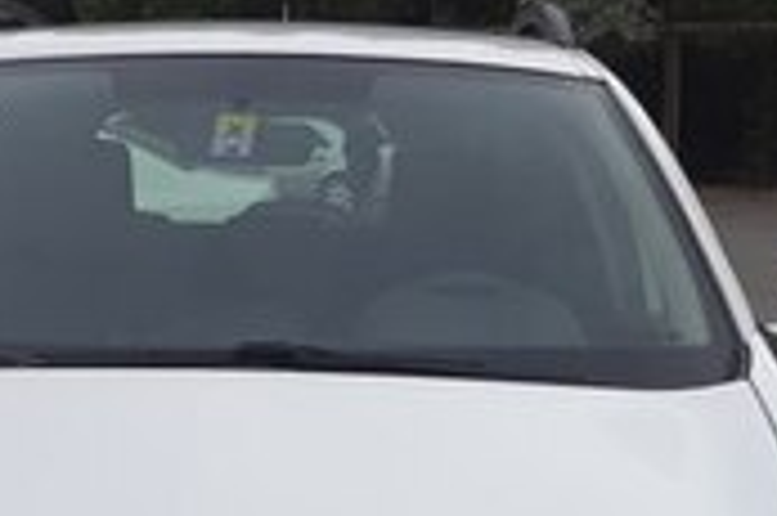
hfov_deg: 19.0
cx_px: 243
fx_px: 2307
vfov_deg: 12.3
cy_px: 738
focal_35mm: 107
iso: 40
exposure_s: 1/477
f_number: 1.7
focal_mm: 3.71
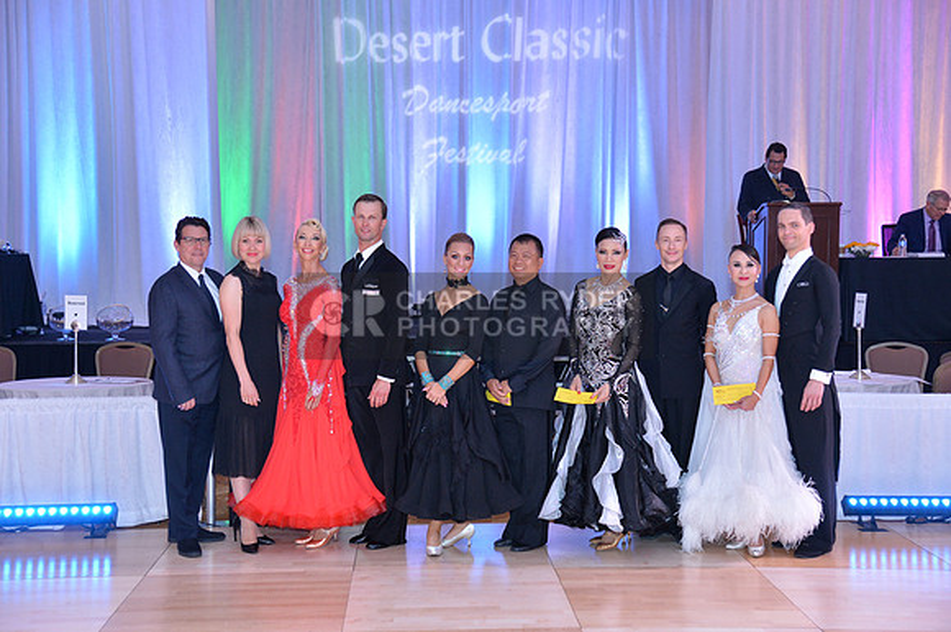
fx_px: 1266
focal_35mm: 48
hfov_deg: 41.2
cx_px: 476
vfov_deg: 28.0
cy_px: 316
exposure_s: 1/250
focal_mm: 48
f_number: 4
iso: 2000
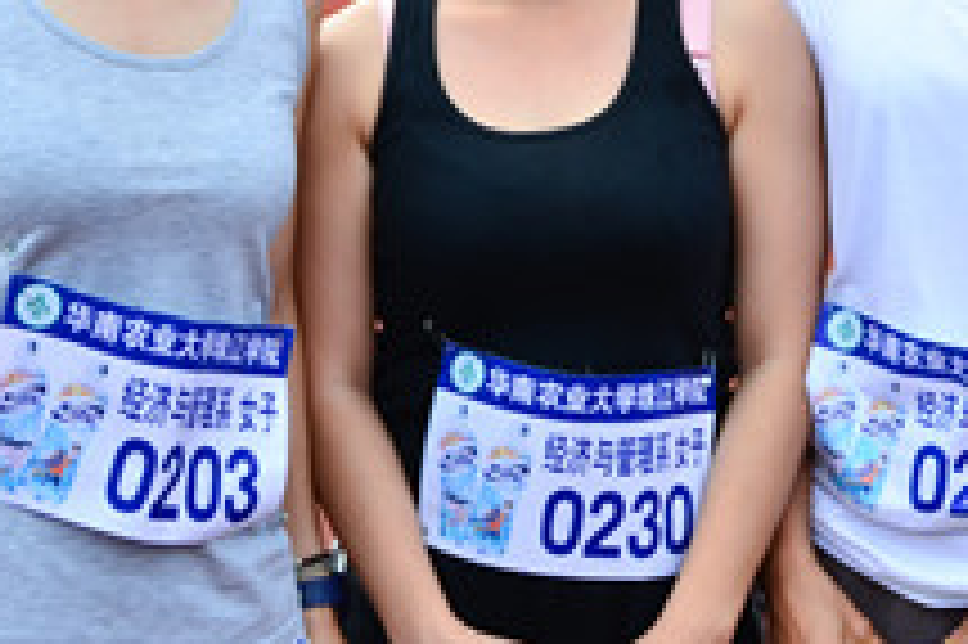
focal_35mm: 109
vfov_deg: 12.4
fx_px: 2929
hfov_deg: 18.7
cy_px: 36
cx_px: 711
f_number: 4.8
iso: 100
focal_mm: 26
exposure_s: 1/350
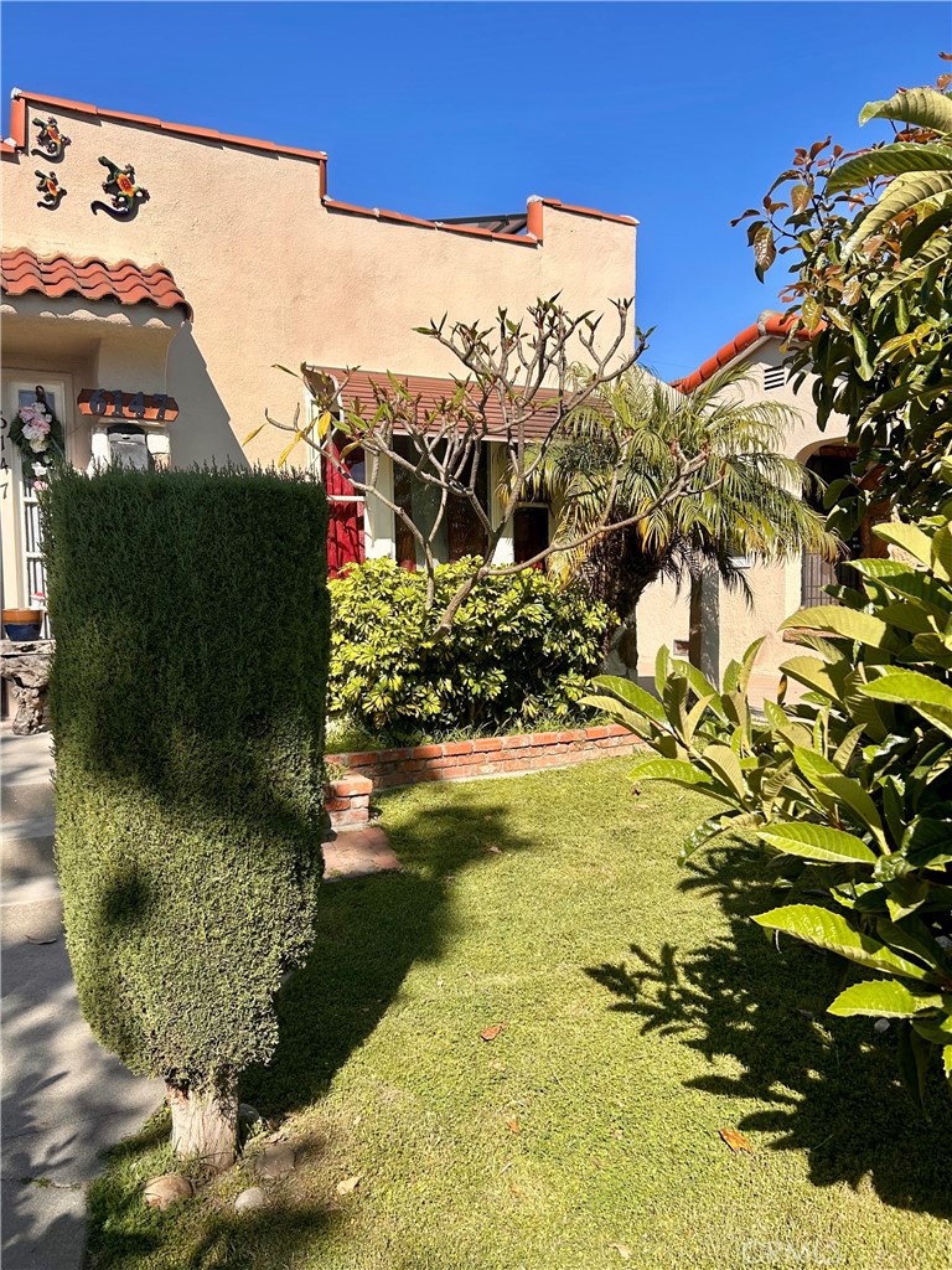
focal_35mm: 26
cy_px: 635
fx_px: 953
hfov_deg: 53.1
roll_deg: +0.3
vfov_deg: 67.3
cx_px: 476
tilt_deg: -3.6
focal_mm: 5.7
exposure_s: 1/3356
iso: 50
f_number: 1.5
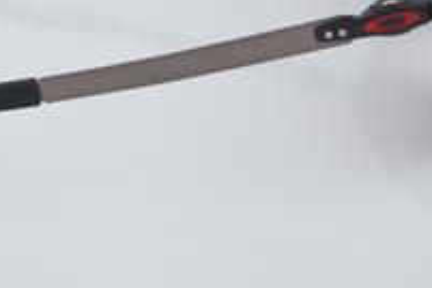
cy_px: 9
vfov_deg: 9.2
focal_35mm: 149
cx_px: 77
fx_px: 1788
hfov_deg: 13.7
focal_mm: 50
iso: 100
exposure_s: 1/4
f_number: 32
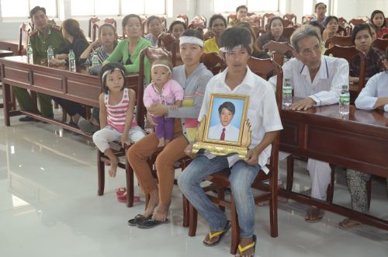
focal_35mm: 54
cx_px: 194
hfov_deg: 36.9
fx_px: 581
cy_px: 128
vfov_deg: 24.9
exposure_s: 1/60
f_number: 5
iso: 2200
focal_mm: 36
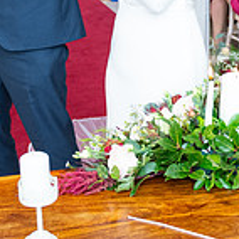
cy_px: -56
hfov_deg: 17.9
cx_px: 109
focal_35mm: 97
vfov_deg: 17.0
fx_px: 758
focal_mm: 28
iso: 640
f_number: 3.5
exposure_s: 1/160
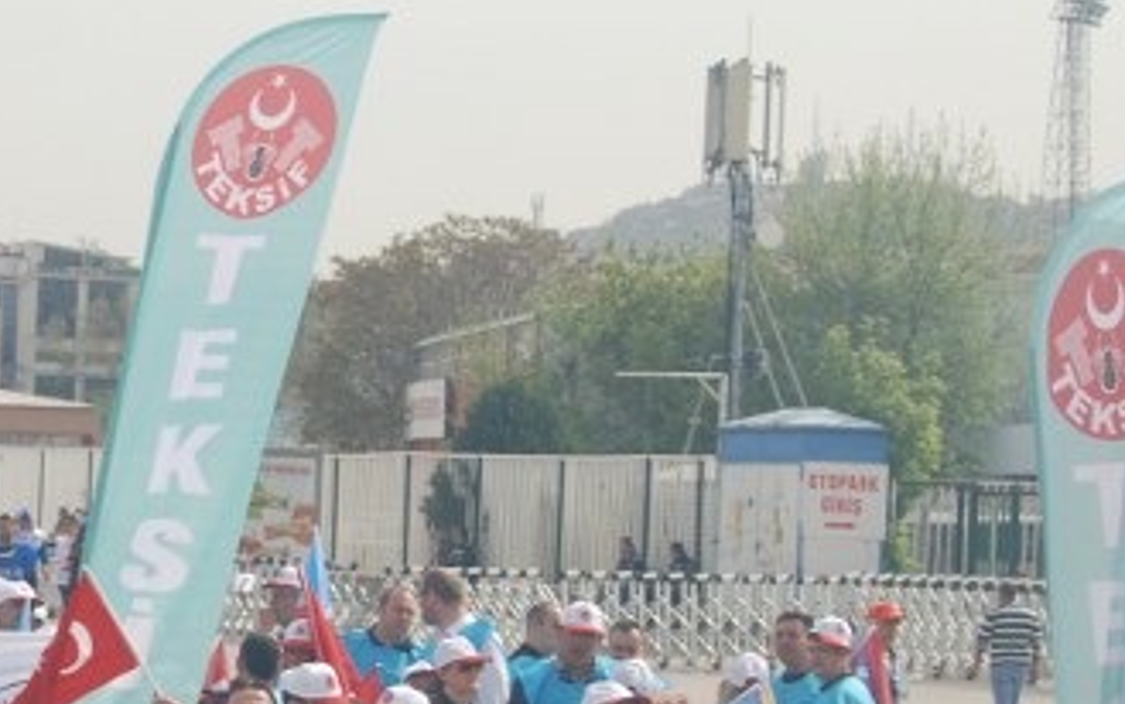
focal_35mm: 149
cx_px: -24
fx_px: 4571
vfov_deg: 8.8
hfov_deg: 13.8
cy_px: 502
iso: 100
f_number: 8
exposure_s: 1/250
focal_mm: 40
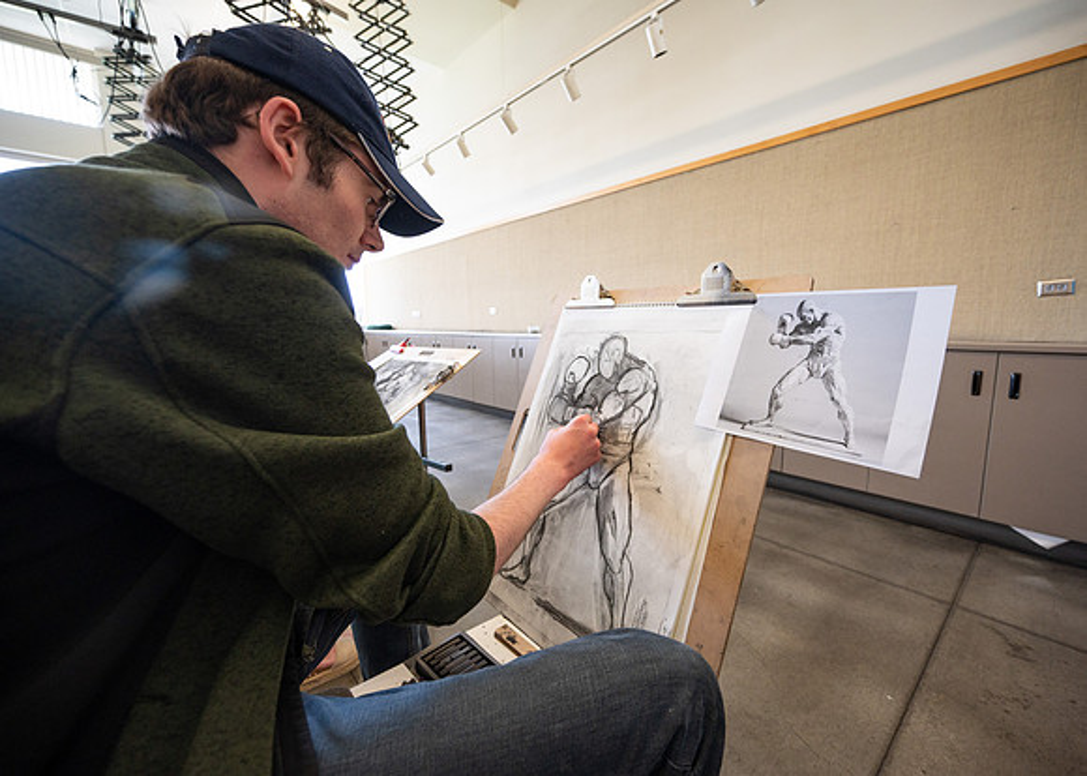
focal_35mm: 15
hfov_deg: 100.2
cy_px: 388
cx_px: 583
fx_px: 453
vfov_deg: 81.1
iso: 800
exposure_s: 1/160
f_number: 4
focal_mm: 14
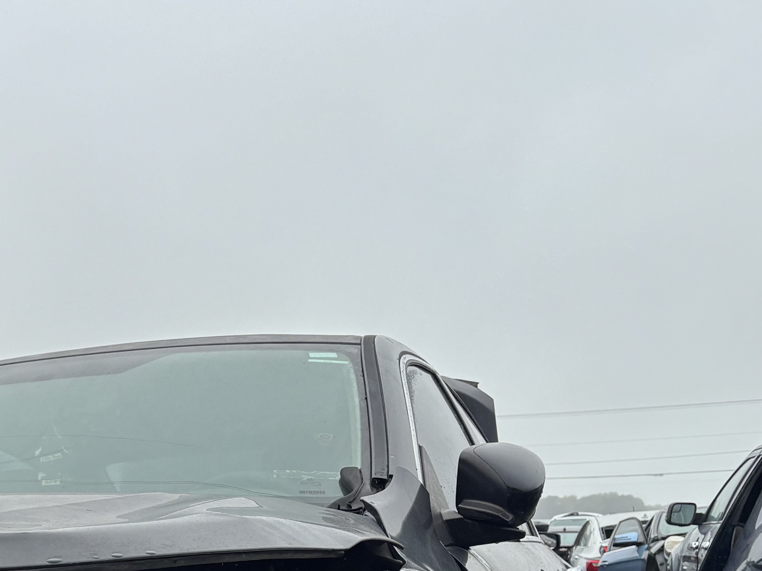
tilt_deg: -7.0
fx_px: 1431
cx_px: -64
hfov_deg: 27.4
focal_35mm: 65
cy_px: 685
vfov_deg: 21.0
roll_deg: +0.5
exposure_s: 1/1616
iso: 50
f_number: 1.6
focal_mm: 5.96
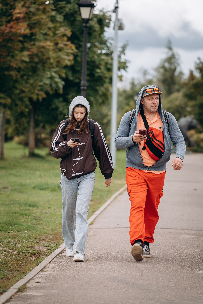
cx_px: 102
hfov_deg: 7.6
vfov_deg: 11.4
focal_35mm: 180
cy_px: 152
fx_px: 1522
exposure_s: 1/800
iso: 400
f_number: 4
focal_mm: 180
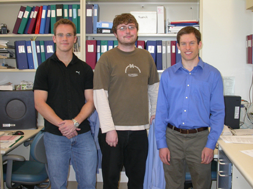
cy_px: 94
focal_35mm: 50
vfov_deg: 29.1
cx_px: 126
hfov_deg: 38.2
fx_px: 365
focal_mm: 10.4
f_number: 2.9
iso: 100
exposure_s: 1/30
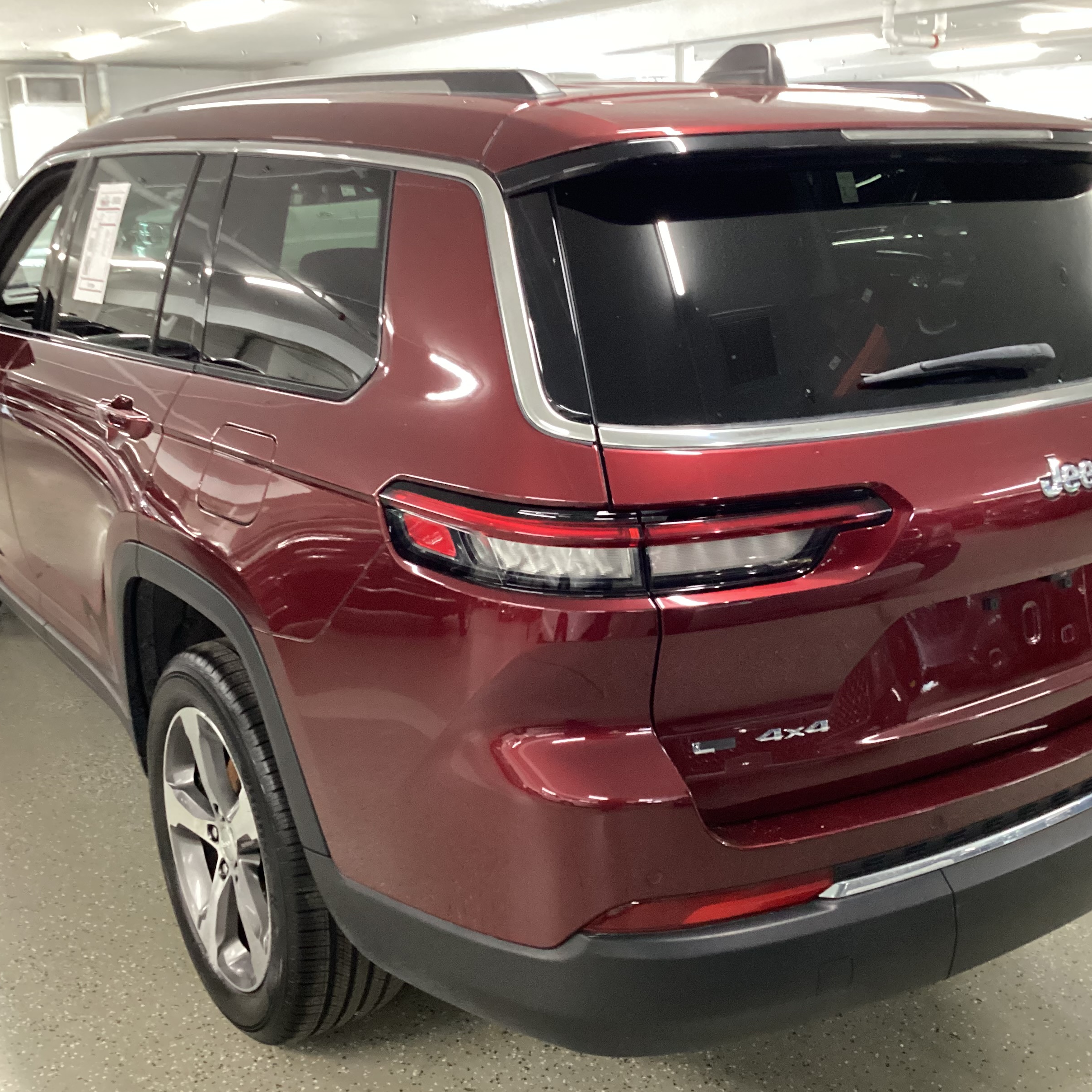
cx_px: 576
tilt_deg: -17.3
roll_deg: +0.5
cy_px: 545
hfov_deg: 44.9
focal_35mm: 37
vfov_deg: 44.9
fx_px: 1321
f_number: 2.4
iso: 400
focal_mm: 3.3
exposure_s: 1/30
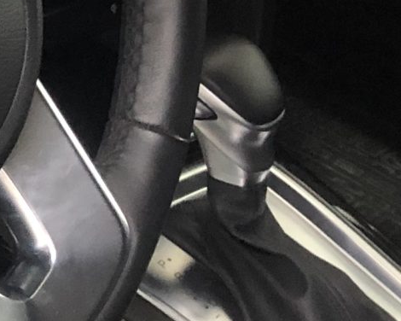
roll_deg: -2.9
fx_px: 1768
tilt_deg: -21.0
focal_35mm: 149
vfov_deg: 9.8
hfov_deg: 12.3
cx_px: -213
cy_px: -260
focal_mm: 3.99
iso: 100
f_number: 1.8
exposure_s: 1/11
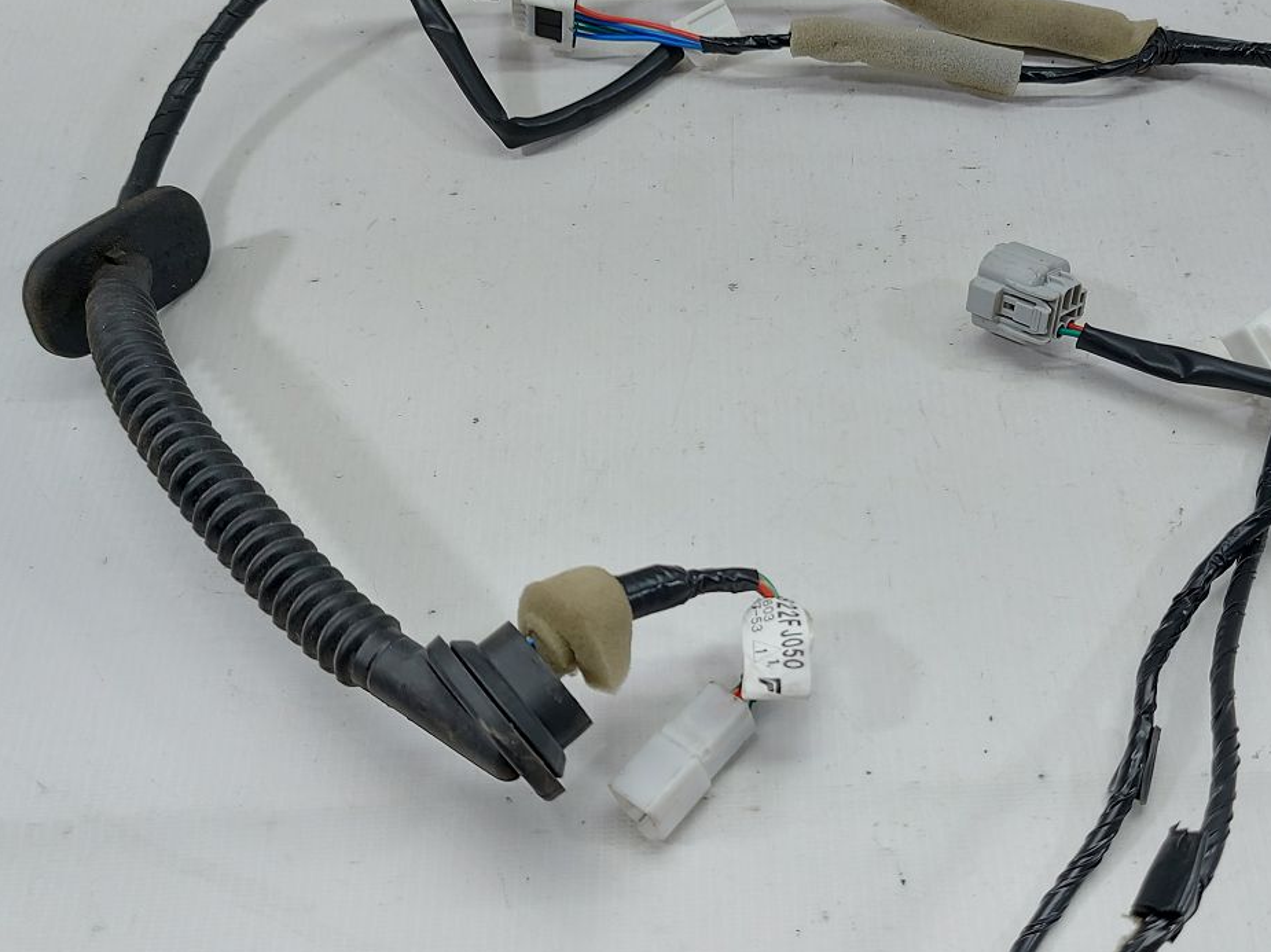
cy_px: 466
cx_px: 769
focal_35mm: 36
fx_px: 1321
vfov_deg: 39.6
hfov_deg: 51.0
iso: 40
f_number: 1.8
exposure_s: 1/50
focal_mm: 5.23
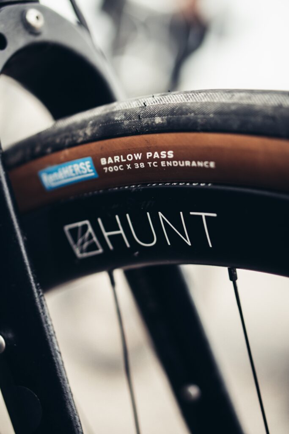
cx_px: 144
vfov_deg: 27.0
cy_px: 217
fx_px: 903
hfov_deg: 18.2
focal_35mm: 75
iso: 200
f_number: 1.8
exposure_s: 1/160
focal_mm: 50
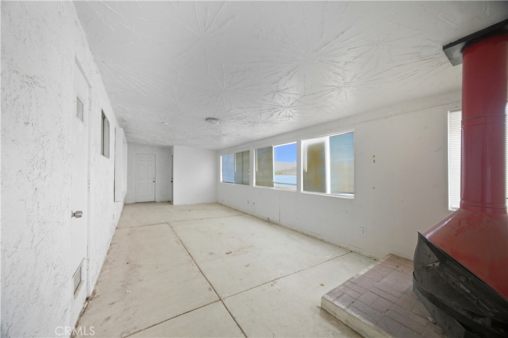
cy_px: 169
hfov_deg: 110.0
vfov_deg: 87.2
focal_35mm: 13
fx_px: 178
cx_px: 254
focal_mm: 12.6
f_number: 8
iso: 320
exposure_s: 1/13
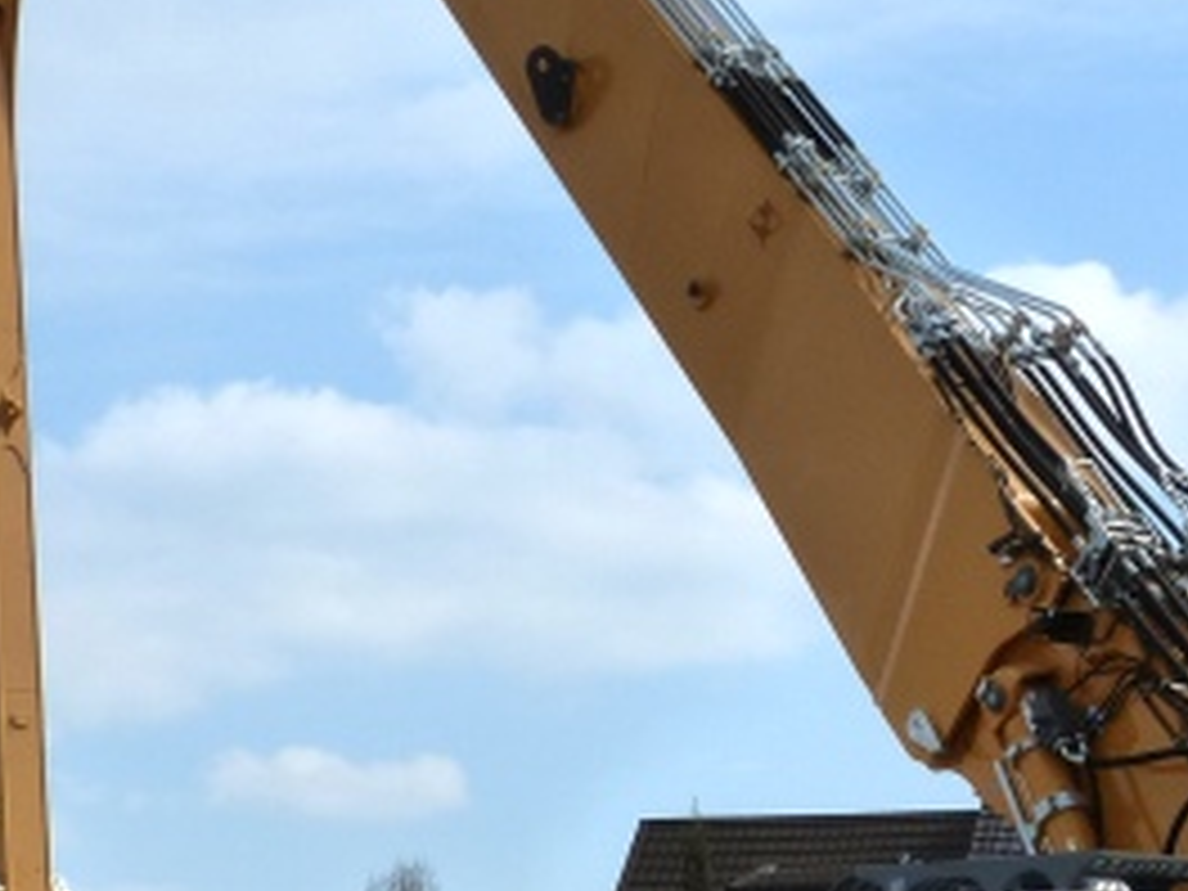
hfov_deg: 11.2
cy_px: 526
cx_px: 882
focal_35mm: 176
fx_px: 6040
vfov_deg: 8.4
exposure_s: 1/500
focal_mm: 10.5
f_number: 5.6
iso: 125
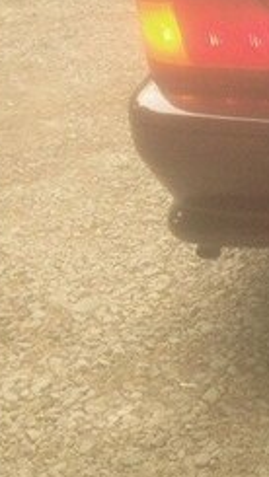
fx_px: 1229
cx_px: 520
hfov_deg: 11.4
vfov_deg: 21.7
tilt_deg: -19.6
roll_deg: -1.9
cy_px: 98
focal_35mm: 97
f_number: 2.4
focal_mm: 4.12
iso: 50
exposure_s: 1/40
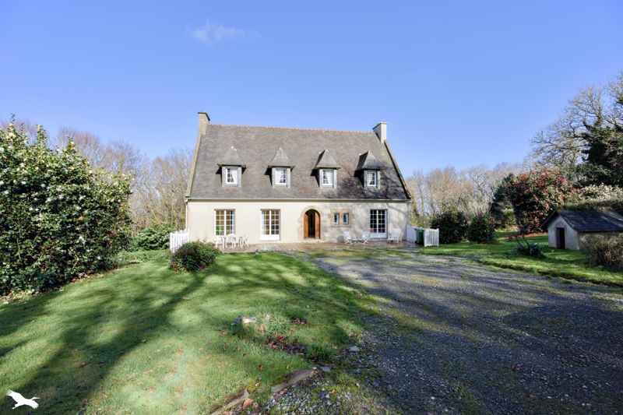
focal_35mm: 16
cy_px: 208
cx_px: 312
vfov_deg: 73.7
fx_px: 277
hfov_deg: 96.7
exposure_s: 1/4000
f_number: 8
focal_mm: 16
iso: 800
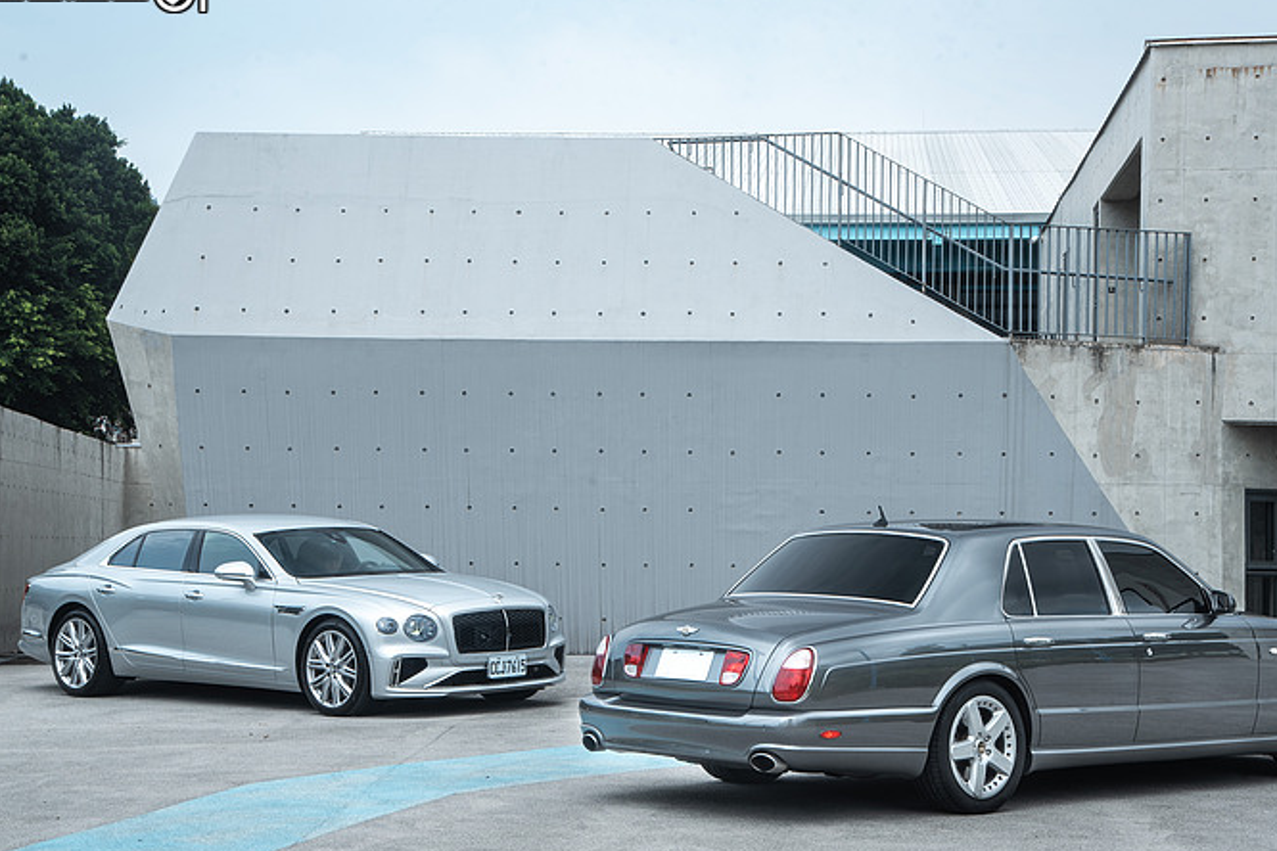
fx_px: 2412
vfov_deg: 20.0
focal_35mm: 68
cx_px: 681
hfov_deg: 29.6
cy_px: 455
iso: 100
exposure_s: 1/60
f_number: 5.6
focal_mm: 58
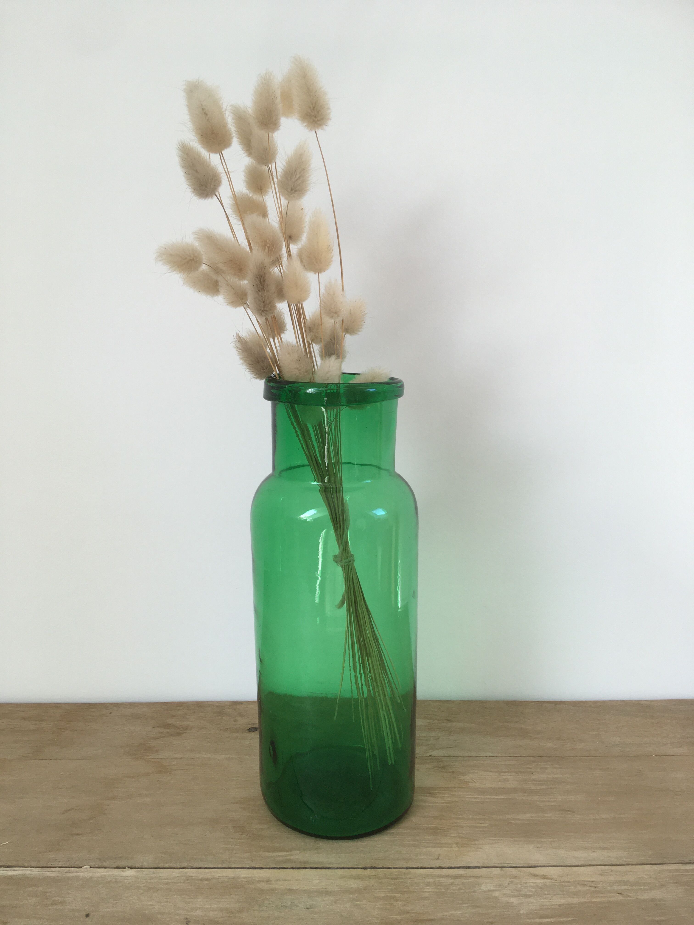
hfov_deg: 48.2
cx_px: 347
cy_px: 462
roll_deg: -0.9
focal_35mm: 29
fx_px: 775
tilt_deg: -9.2
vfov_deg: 61.7
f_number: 2.2
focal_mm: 4.15
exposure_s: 1/100
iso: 40
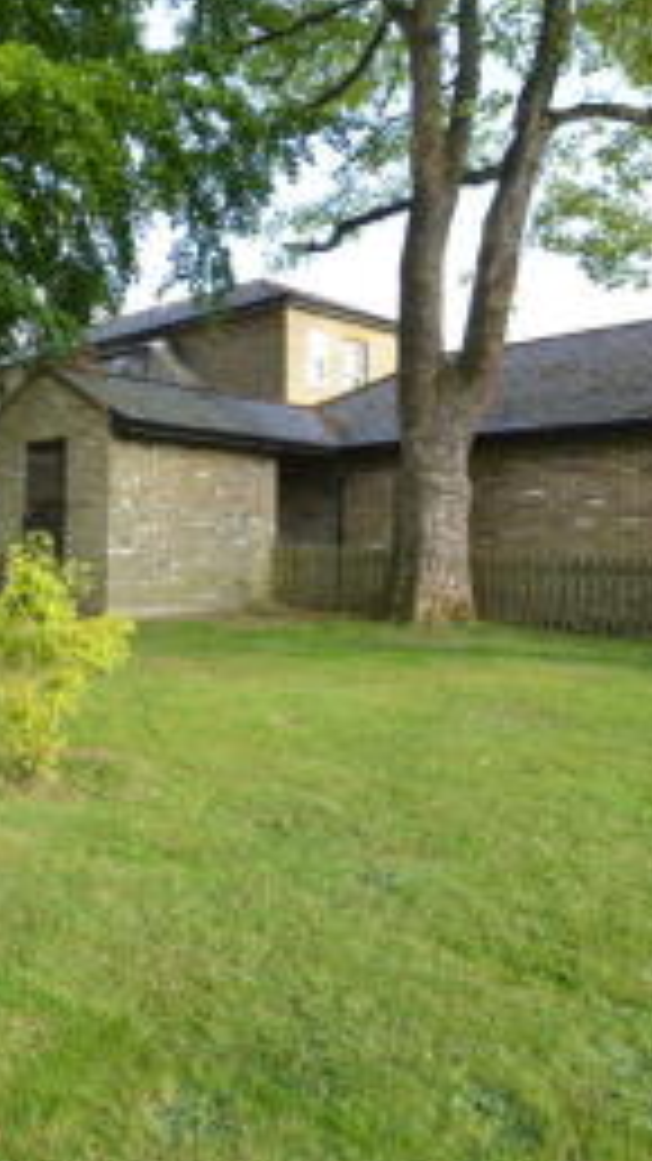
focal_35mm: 29
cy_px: 542
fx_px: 892
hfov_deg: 35.1
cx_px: -45
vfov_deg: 66.0
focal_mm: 10
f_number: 8
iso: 320
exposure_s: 1/60
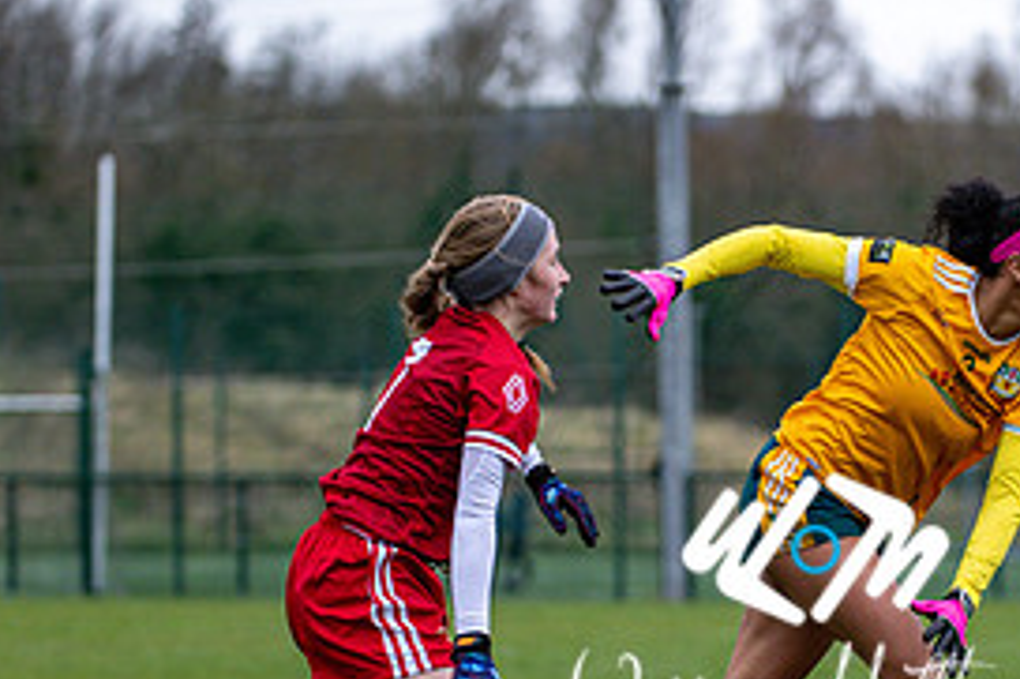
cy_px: 632
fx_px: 7560
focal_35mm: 267
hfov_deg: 7.7
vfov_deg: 5.1
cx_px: 814
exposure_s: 1/1000
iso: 1600
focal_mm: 125
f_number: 2.8
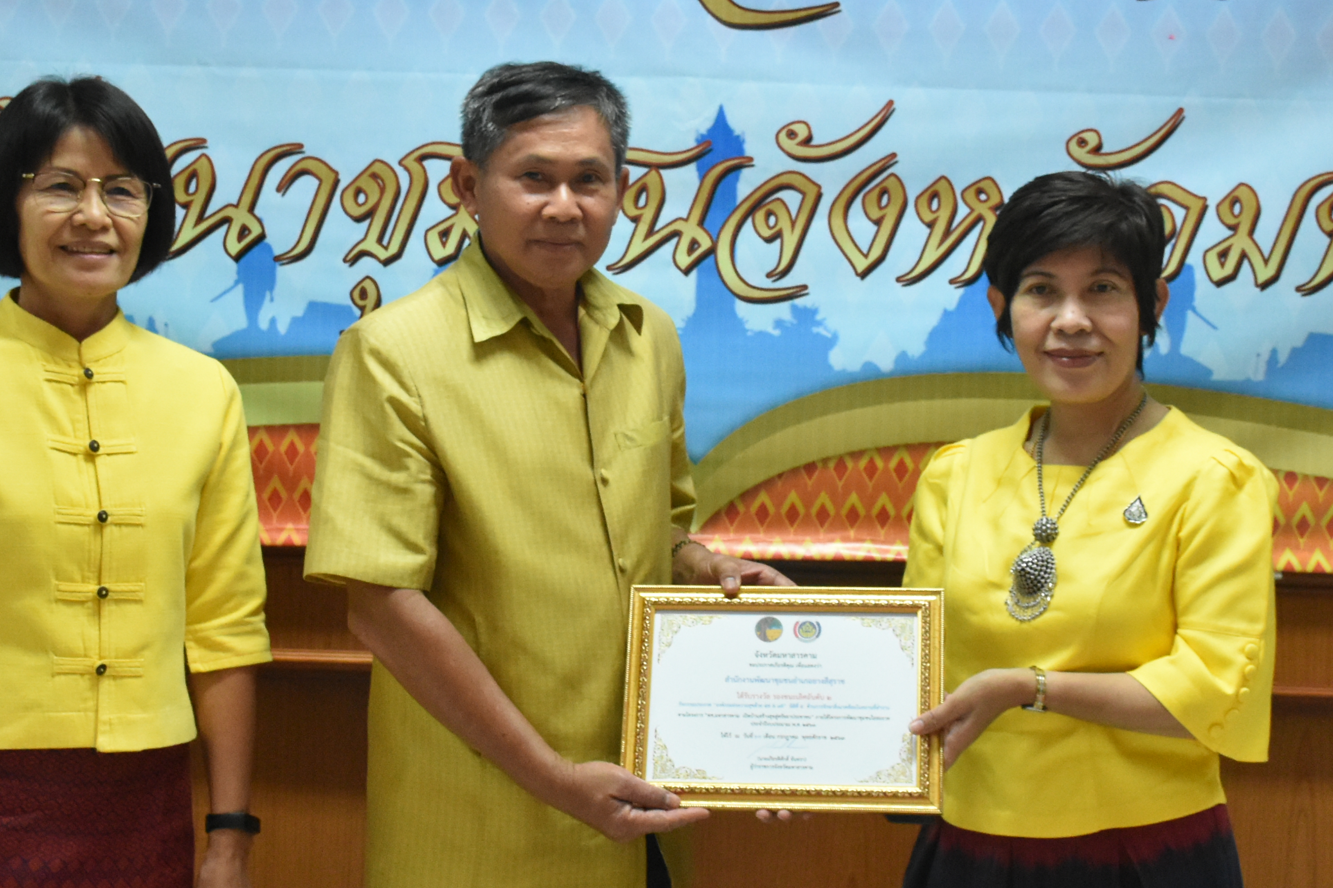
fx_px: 2666
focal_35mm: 72
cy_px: 436
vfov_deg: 18.9
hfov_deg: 28.1
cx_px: 686
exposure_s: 1/125
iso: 3200
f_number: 5.6
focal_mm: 24
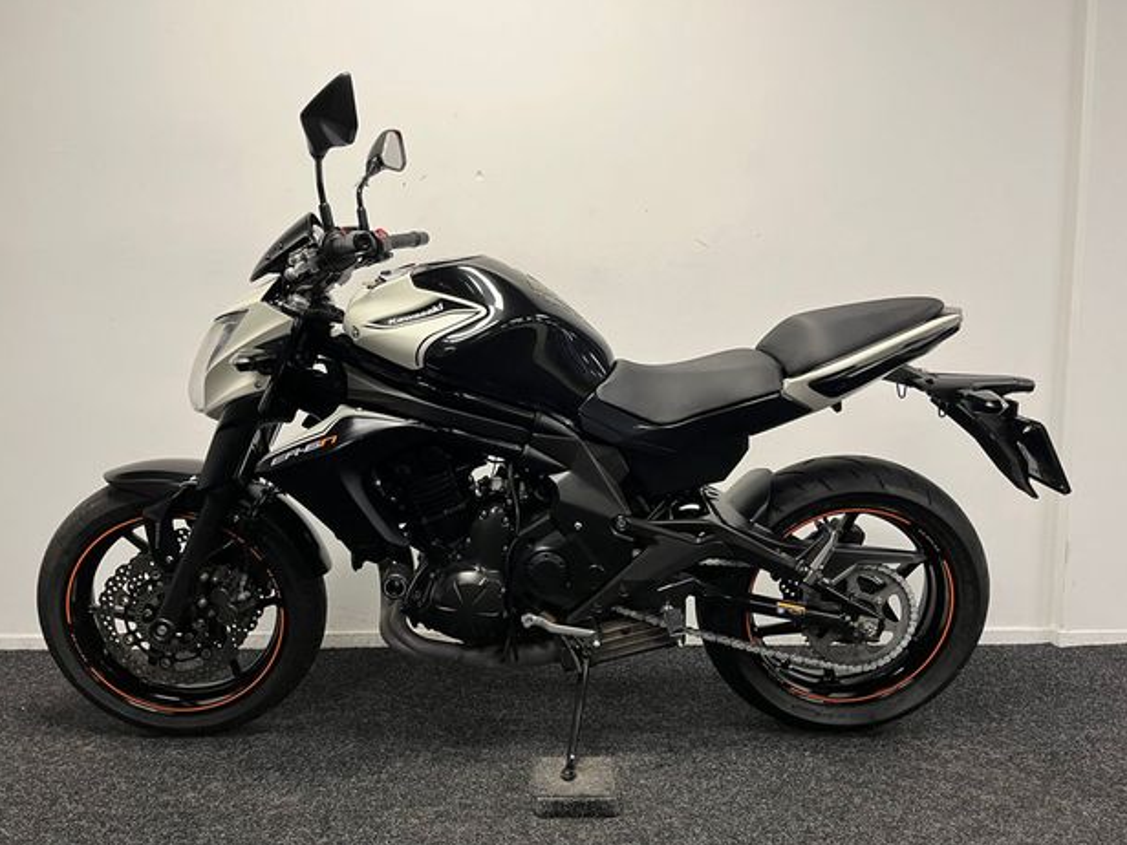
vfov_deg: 51.4
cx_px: 545
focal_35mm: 27
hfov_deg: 65.3
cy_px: 432
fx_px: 879
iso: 100
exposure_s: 1/50
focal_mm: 5.1
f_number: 1.6
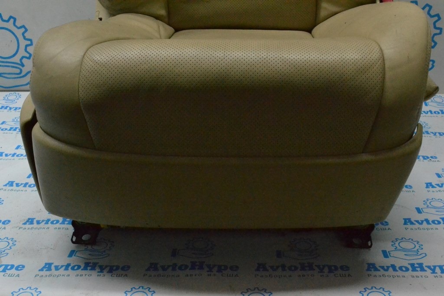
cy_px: 148
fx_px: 555
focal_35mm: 45
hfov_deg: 43.6
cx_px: 222
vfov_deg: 29.9
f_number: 13
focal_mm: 30
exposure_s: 1/160
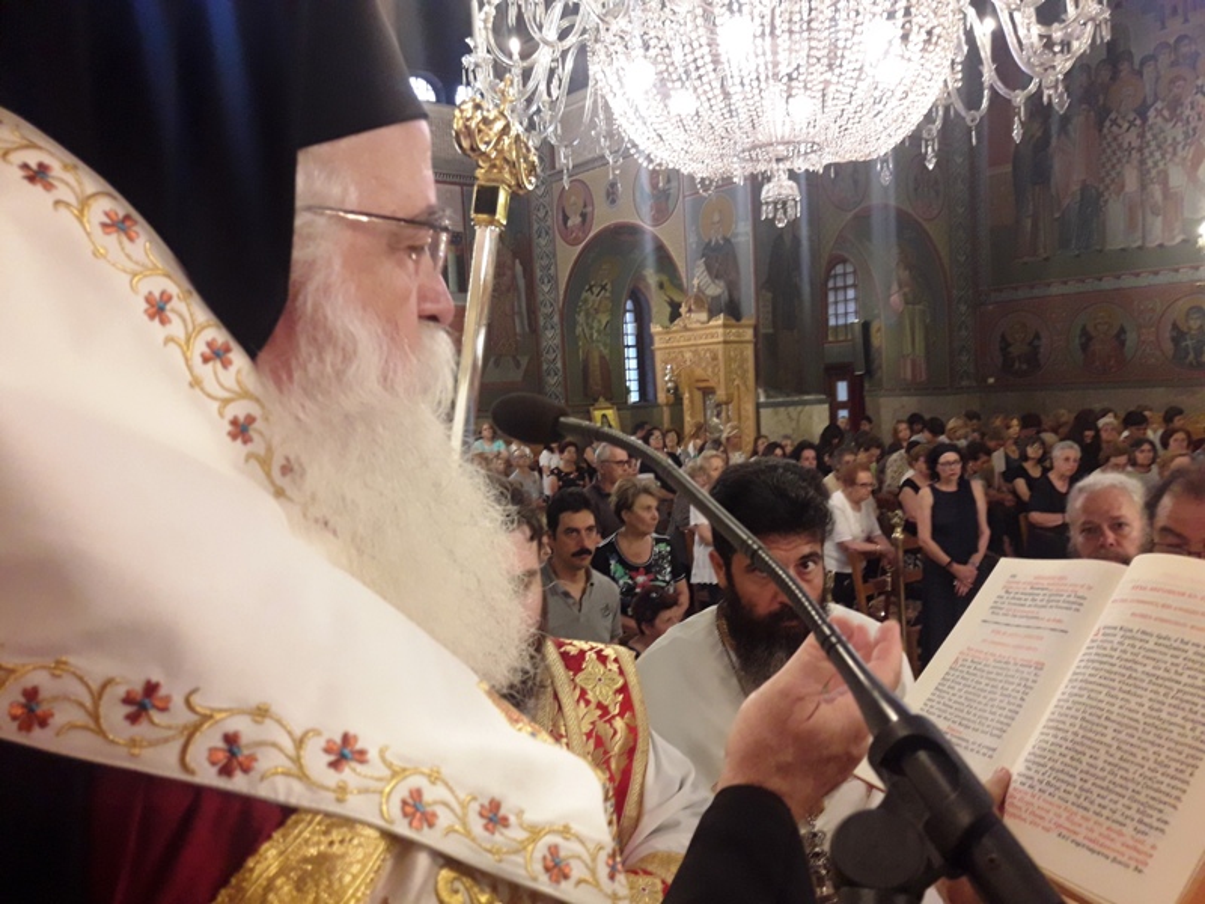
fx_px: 975
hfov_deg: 63.4
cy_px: 452
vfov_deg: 49.7
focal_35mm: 28
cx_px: 602
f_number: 1.9
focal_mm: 3.7
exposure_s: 1/20
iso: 160
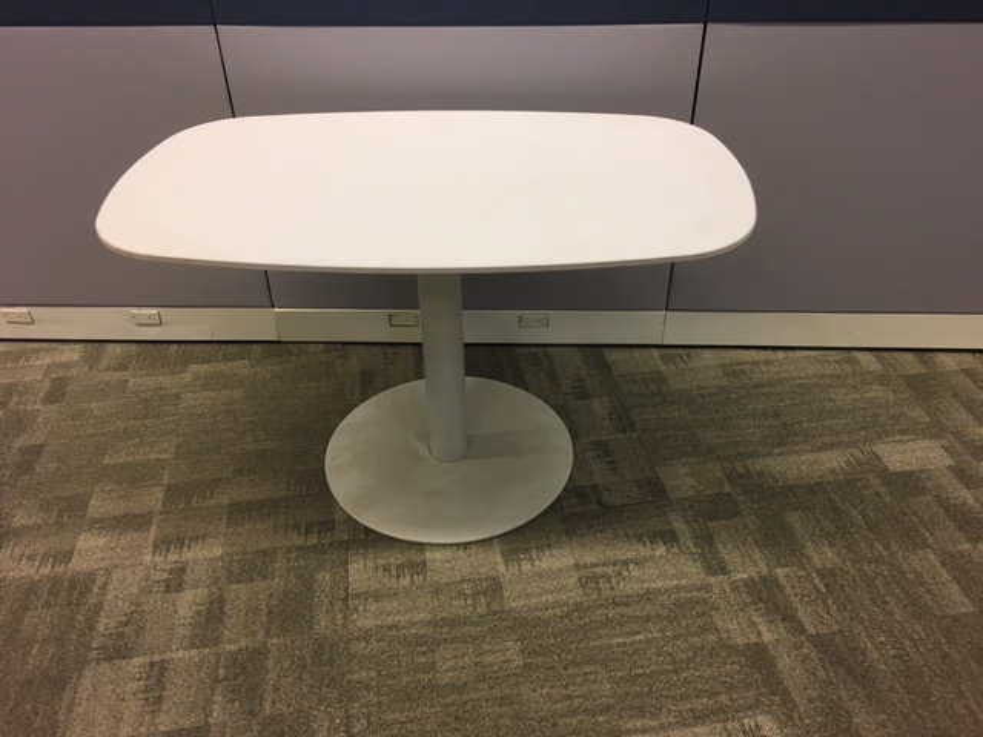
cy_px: 368
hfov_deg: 61.7
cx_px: 492
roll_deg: +0.4
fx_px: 824
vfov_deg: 48.2
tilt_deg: -34.6
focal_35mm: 29
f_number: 2.2
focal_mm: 4.15
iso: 64
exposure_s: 1/30
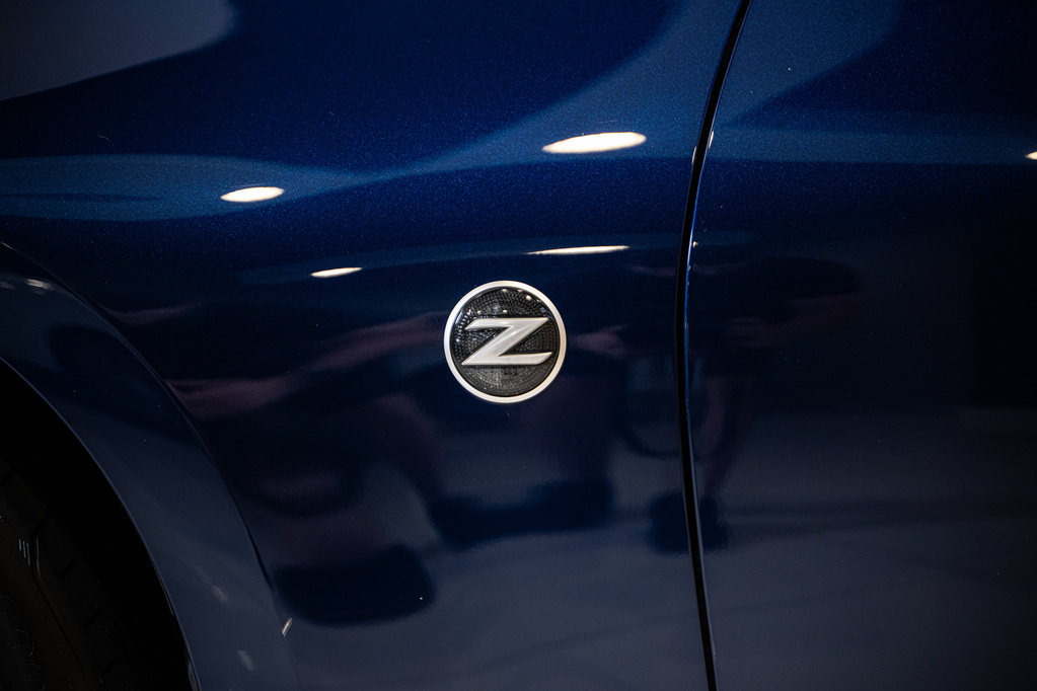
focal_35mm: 75
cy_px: 346
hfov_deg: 27.0
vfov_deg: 18.2
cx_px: 518
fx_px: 2160
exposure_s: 1/160
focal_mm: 75
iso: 640
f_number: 2.8
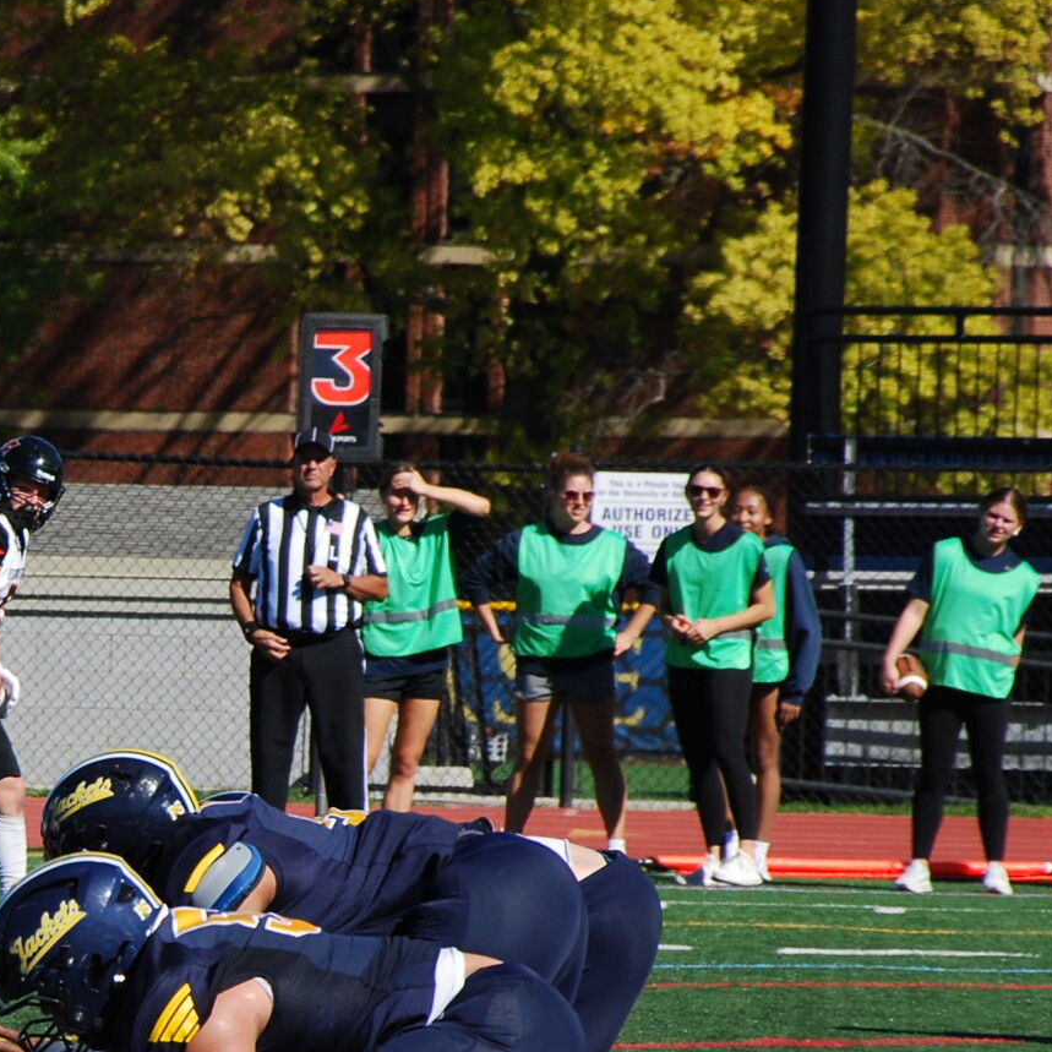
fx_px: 13728
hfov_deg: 4.4
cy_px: 994
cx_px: -273
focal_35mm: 399
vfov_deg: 4.4
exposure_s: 1/1000
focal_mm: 105
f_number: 5.6
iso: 200
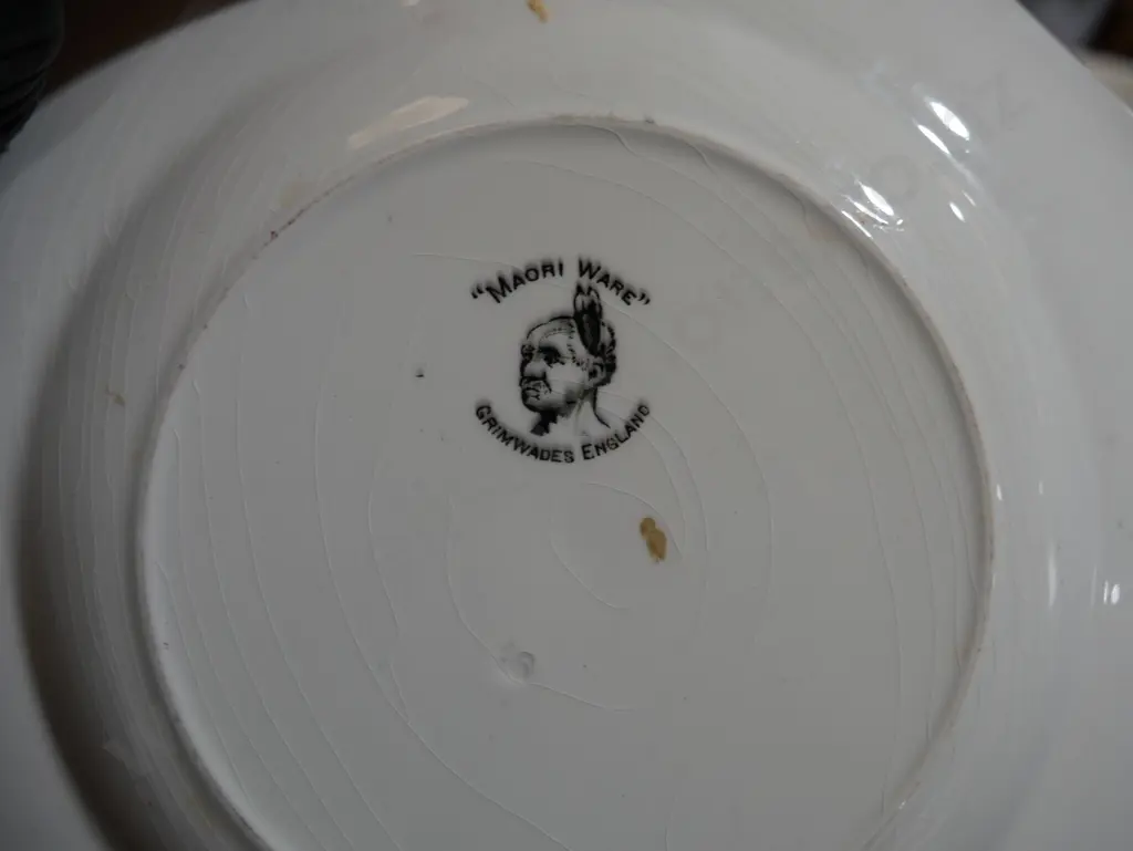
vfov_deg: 34.4
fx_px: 1375
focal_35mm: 42
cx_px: 566
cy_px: 426
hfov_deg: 44.8
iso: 200
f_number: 4.6
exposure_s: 1/80
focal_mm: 21
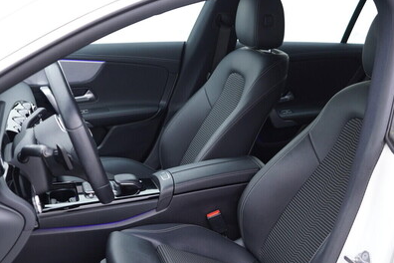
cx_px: 160
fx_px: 547
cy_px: 181
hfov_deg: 39.5
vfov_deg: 26.8
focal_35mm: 50
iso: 160
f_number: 2.8
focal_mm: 24
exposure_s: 1/40
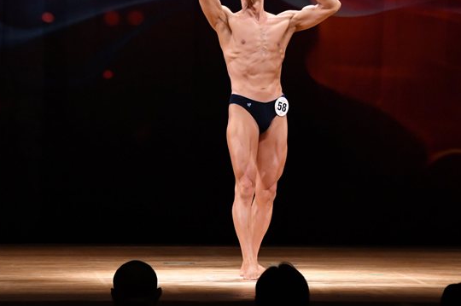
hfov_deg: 7.1
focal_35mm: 290
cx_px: 181
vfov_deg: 4.7
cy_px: 95
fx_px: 3710
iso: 4000
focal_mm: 135
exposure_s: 1/400
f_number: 5.6
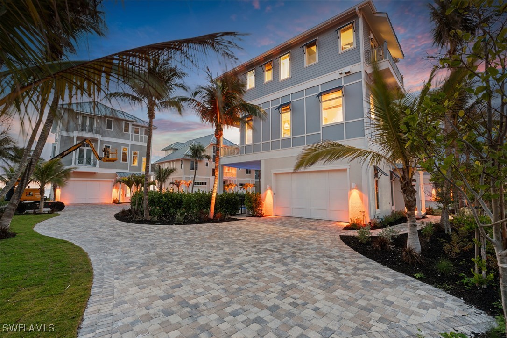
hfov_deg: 96.8
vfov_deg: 73.7
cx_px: 254
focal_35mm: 16
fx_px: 225
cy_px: 169
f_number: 9
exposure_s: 15
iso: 200
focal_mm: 16
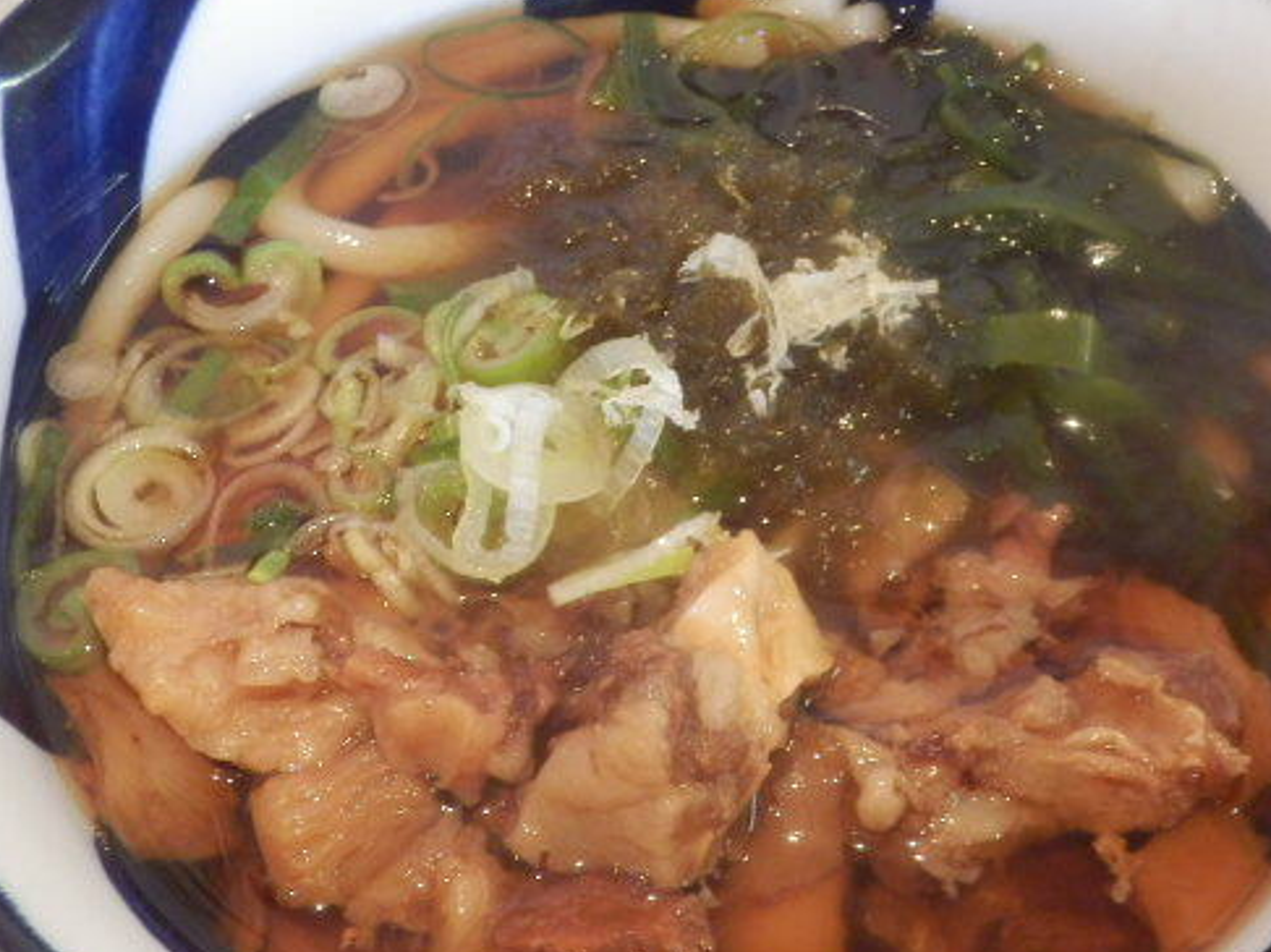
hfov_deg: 33.2
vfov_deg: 25.2
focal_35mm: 58
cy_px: 507
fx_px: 2129
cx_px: 690
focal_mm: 7.9
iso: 800
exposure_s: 1/20
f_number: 4.2
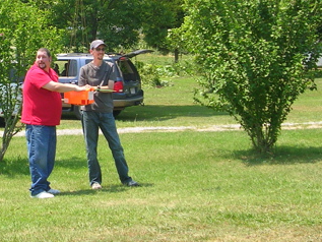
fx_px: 1126
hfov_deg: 16.1
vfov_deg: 12.2
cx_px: 29
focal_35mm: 121
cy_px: 60
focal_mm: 9.1
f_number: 3.4
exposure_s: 1/320
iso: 50
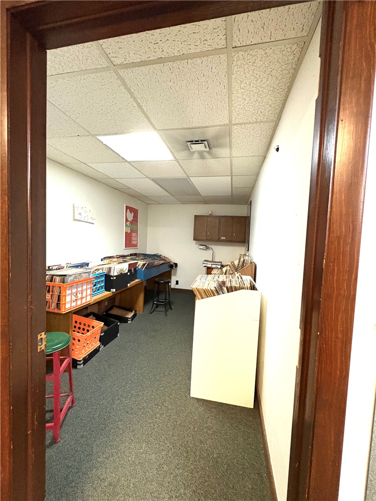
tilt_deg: -1.8
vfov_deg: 102.1
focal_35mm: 14
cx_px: 188
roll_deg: -3.1
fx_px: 203
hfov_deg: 85.7
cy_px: 250
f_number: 2.2
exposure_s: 1/60
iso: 1000
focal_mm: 2.22
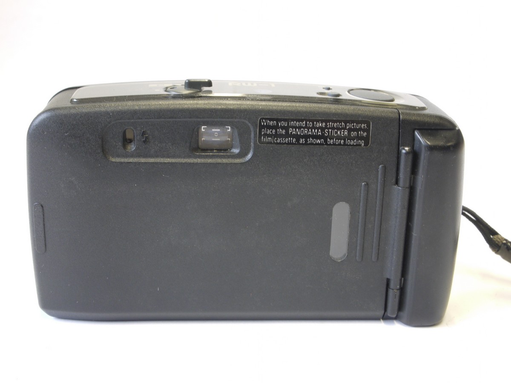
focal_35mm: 56
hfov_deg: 34.3
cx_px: 256
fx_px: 827
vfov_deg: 26.1
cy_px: 192
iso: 400
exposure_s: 1/5
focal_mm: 28
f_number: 11
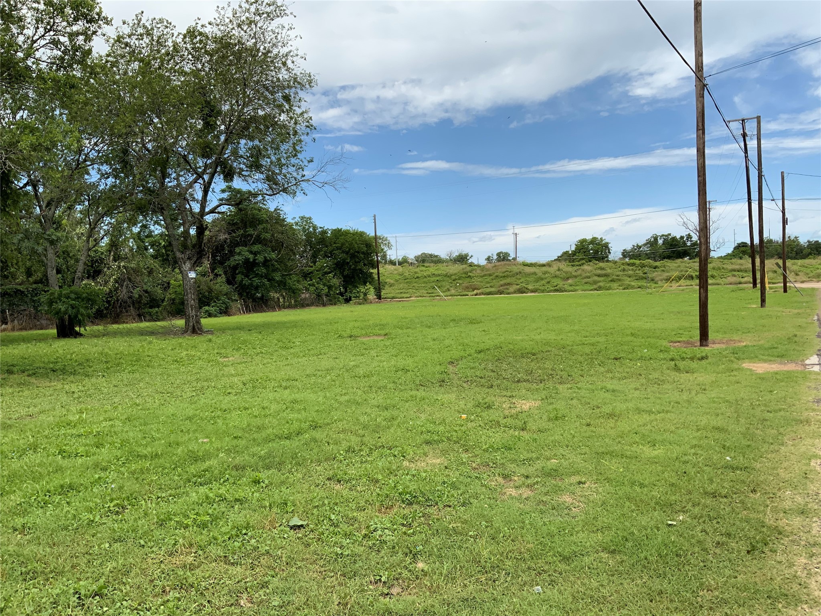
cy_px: 308
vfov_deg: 48.2
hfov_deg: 61.7
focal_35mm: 29
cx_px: 410
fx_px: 688
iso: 16
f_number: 1.8
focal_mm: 3
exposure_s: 1/1984
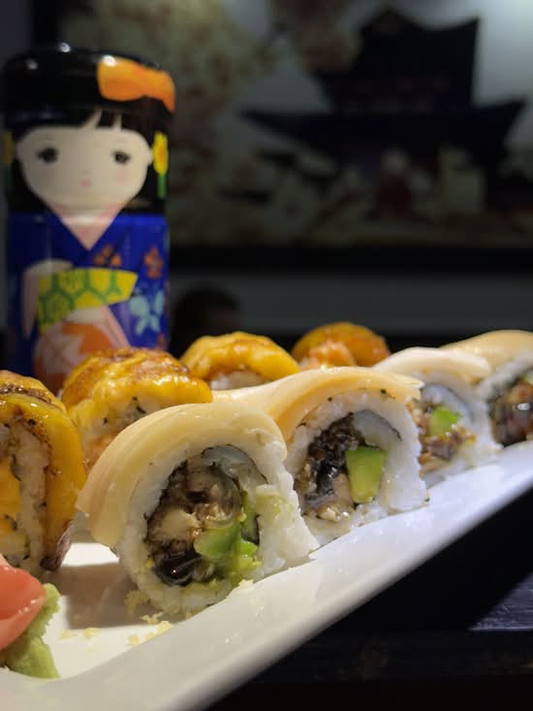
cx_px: 266
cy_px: 356
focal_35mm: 48
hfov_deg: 30.3
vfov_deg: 39.7
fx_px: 985
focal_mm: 6.76
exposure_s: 1/60
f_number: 1.78
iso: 64
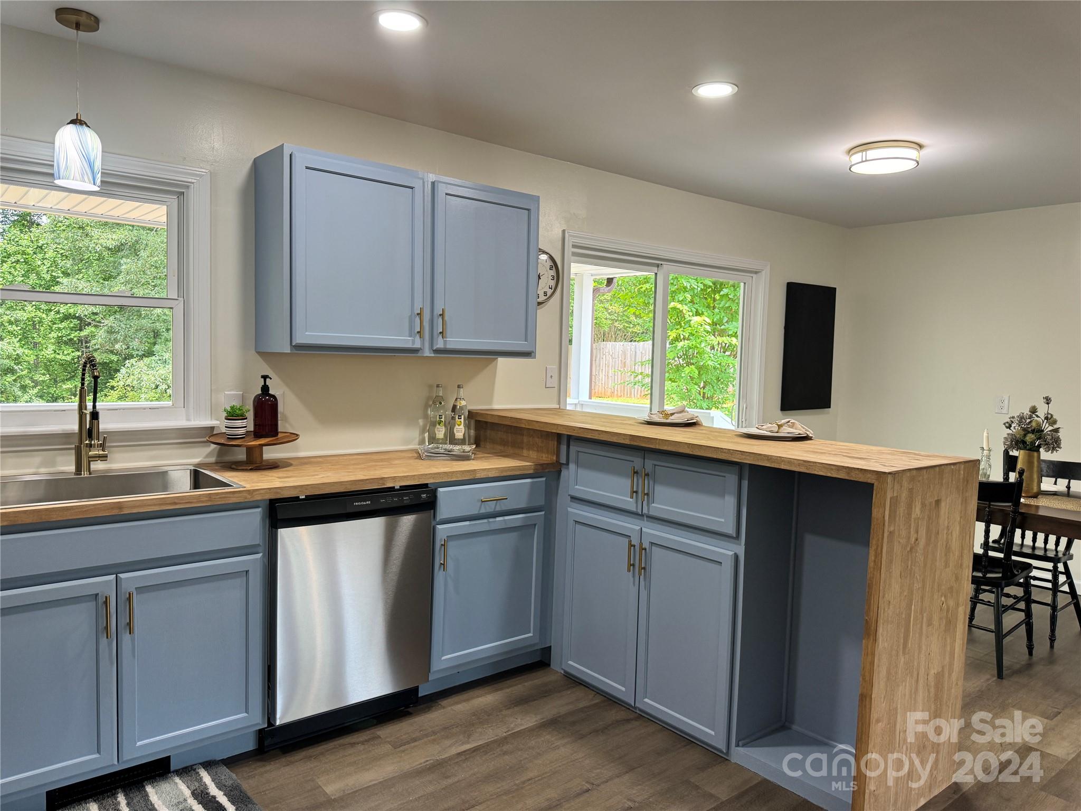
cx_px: 540
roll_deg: -1.6
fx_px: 749
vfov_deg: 56.8
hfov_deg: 71.6
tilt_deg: -4.2
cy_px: 406
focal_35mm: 24
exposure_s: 1/120
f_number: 1.78
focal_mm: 6.76
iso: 160
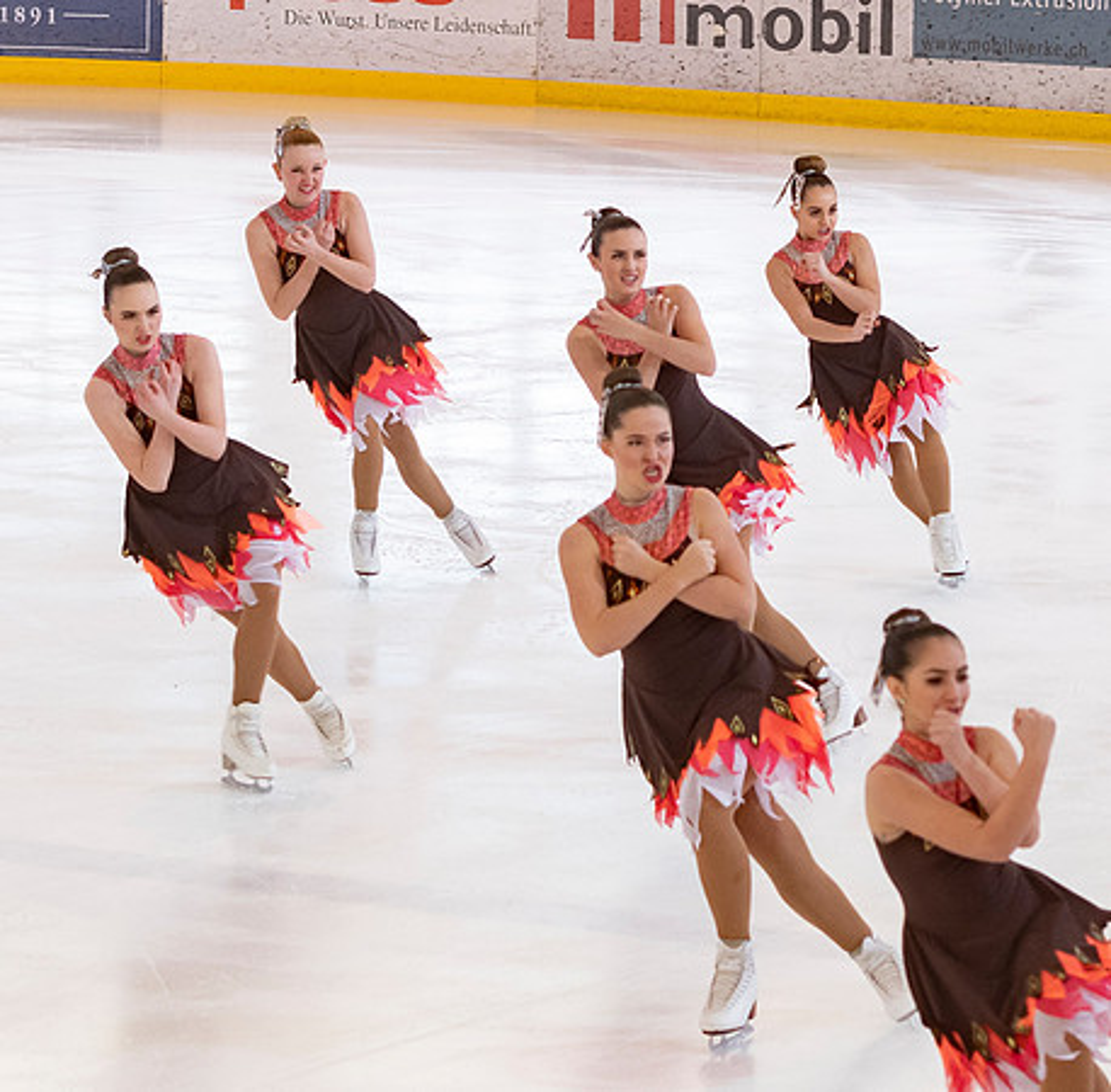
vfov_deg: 7.9
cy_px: 517
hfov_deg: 8.0
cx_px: 544
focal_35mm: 220
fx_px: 7930
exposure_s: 1/320
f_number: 4
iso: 640
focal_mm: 70
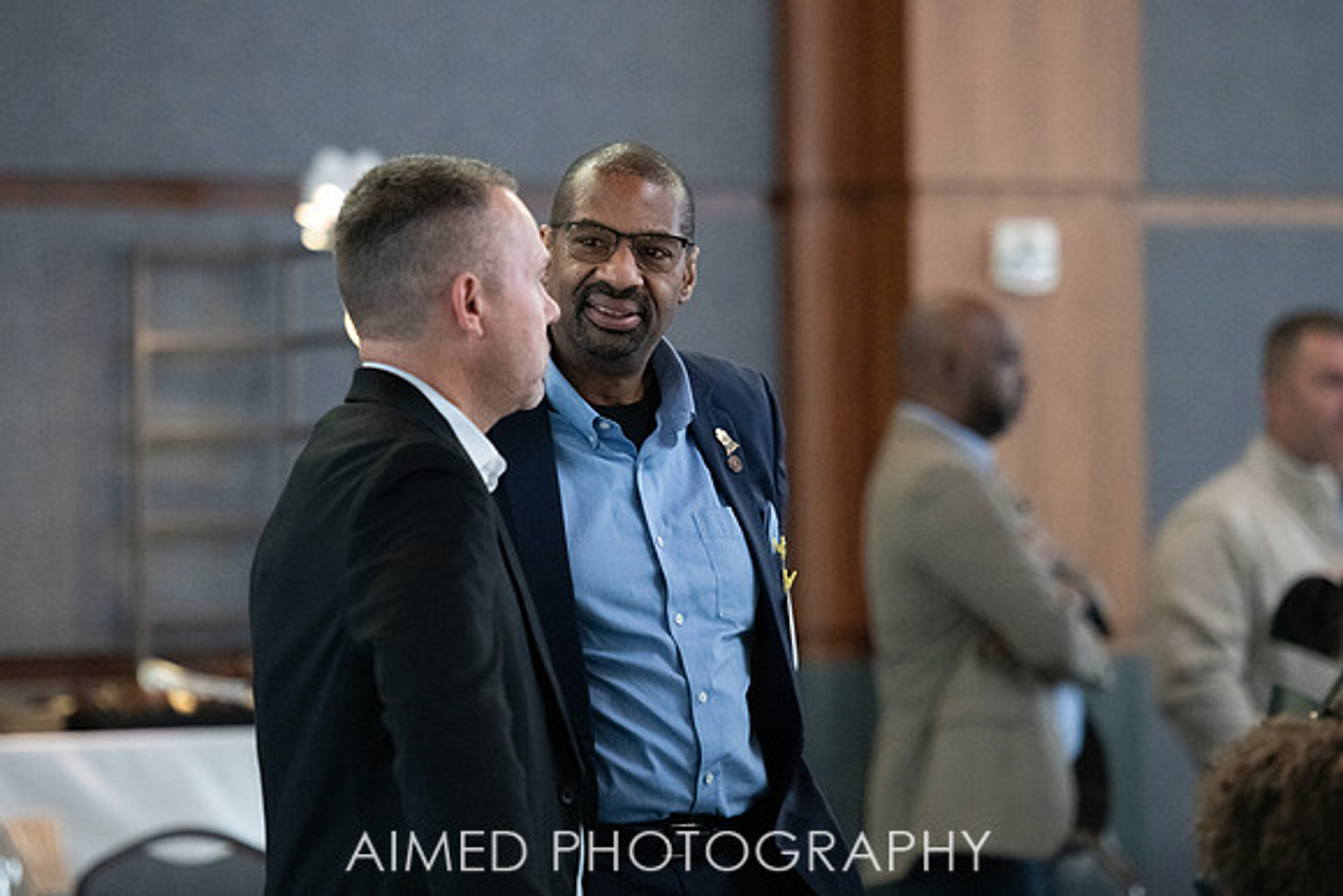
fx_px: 7278
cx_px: 672
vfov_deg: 7.0
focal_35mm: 195
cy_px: 376
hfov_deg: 10.5
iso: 3200
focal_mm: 165
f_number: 2.8
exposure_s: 1/200
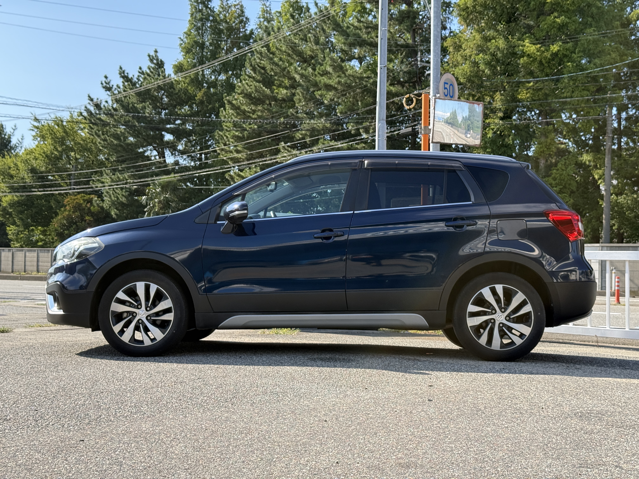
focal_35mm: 48
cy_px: 240
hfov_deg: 39.7
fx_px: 886
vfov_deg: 30.3
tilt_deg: +1.9
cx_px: 320
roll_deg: -0.6
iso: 64
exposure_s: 1/1575
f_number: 1.78
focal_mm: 6.76
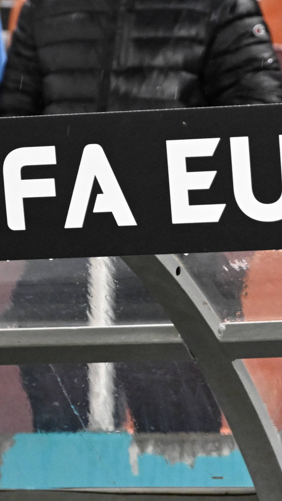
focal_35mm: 249
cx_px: 590
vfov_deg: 8.6
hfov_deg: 4.8
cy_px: 493
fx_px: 3310
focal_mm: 78
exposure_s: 1/320
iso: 4000
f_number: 5.6
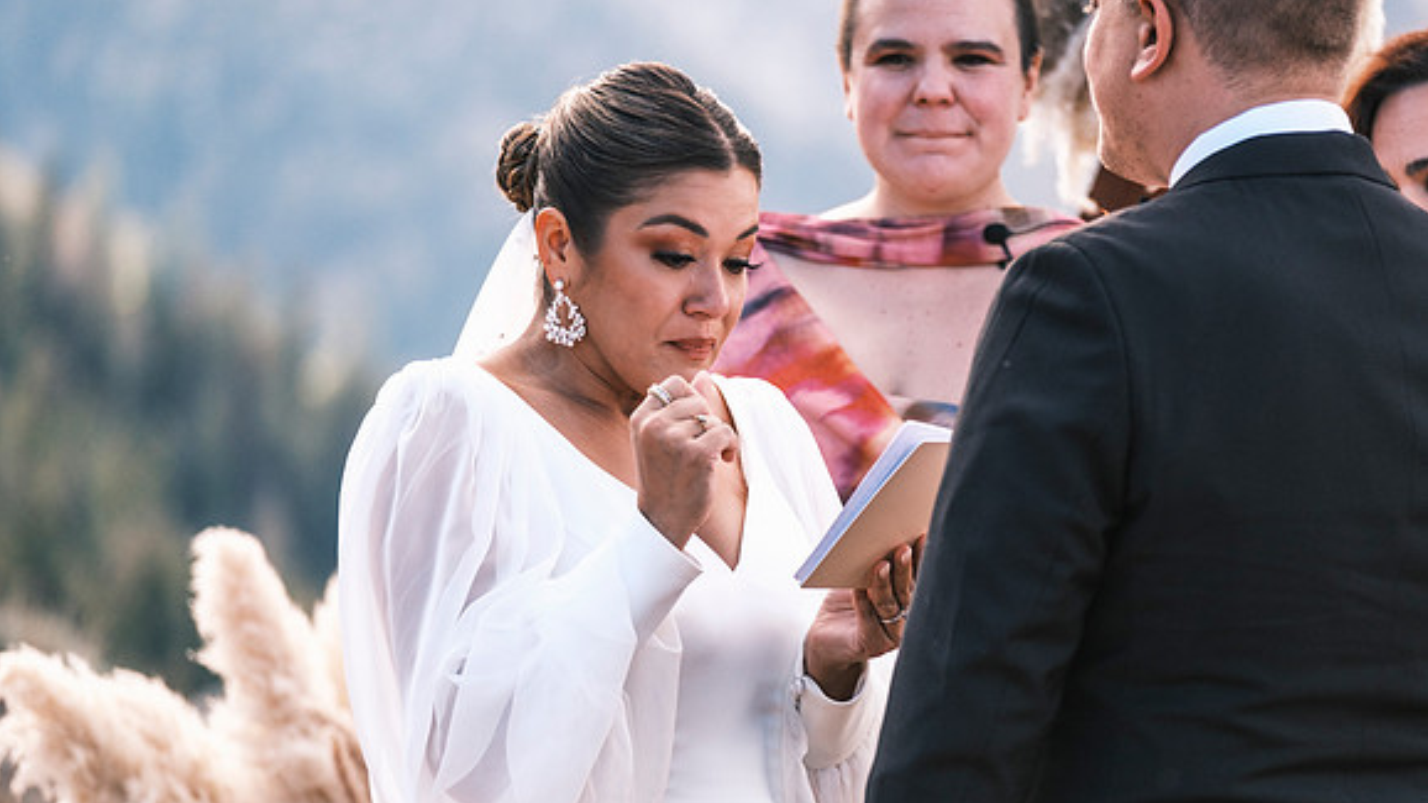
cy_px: 456
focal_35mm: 251
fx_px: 9503
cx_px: 844
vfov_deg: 4.8
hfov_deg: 8.6
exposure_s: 1/900
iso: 400
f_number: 2.8
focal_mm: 134.4
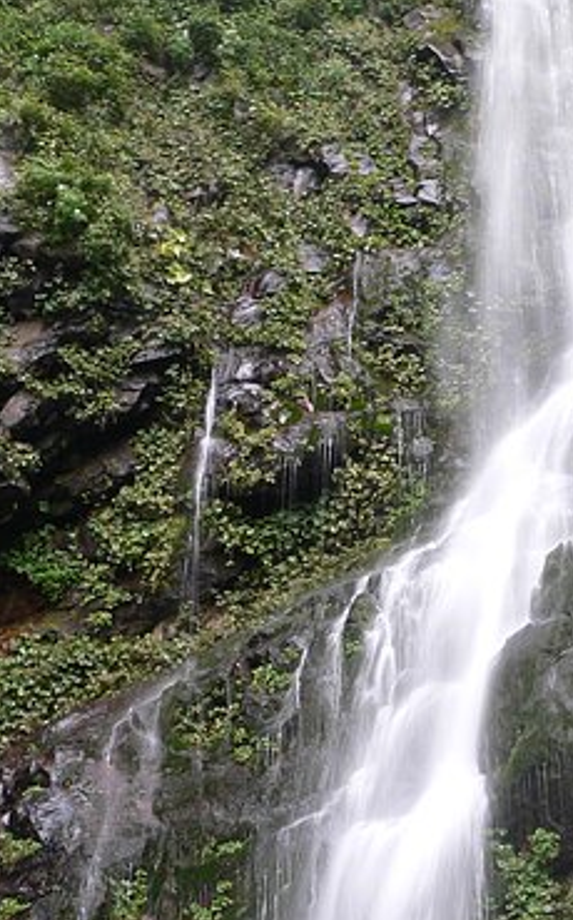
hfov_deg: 24.2
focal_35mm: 53
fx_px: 1327
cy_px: 389
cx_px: 391
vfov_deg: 38.1
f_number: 2.8
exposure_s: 1/8
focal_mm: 6
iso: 80
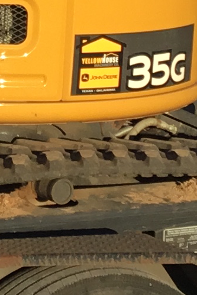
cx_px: -72
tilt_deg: +1.4
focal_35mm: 211
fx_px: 1731
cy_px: -141
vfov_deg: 9.5
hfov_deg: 6.5
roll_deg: -2.5
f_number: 2.4
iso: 25
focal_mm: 3.3
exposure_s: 1/926
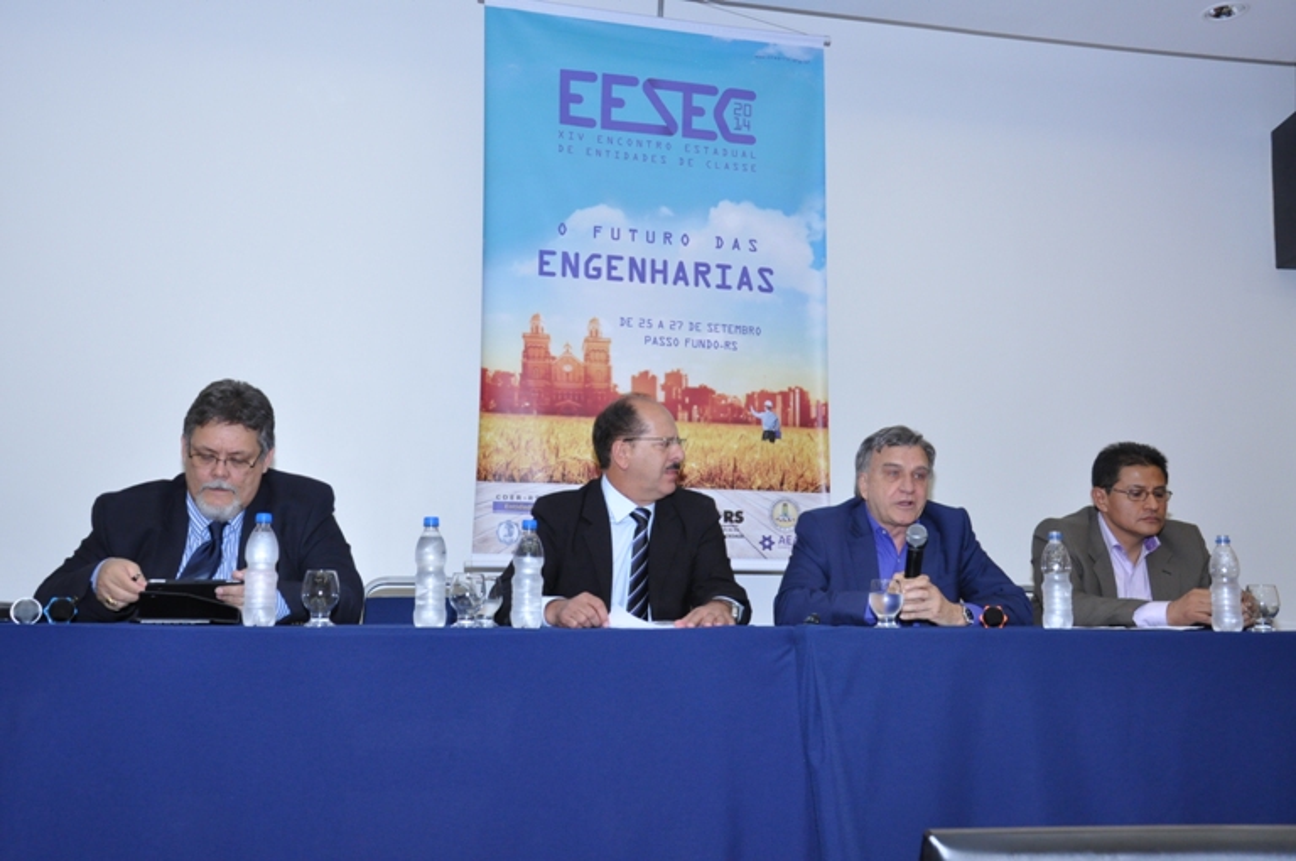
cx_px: 648
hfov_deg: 51.3
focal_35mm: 38
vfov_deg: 35.4
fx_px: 1348
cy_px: 430
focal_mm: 25
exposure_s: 1/80
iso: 1000
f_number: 8
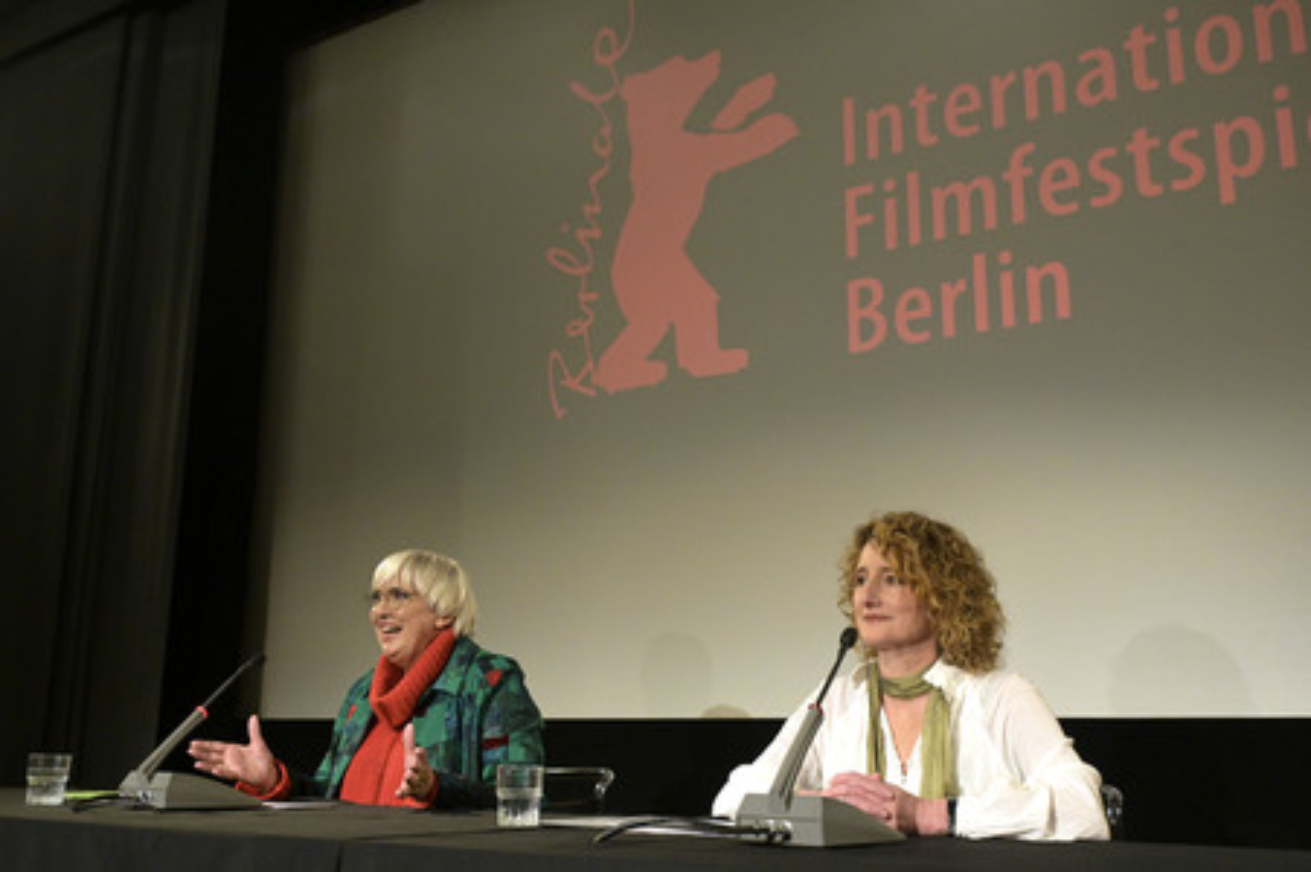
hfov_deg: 55.8
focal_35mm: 34
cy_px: 436
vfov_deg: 38.8
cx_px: 656
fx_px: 1237
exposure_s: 1/250
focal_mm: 34
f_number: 5
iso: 5000
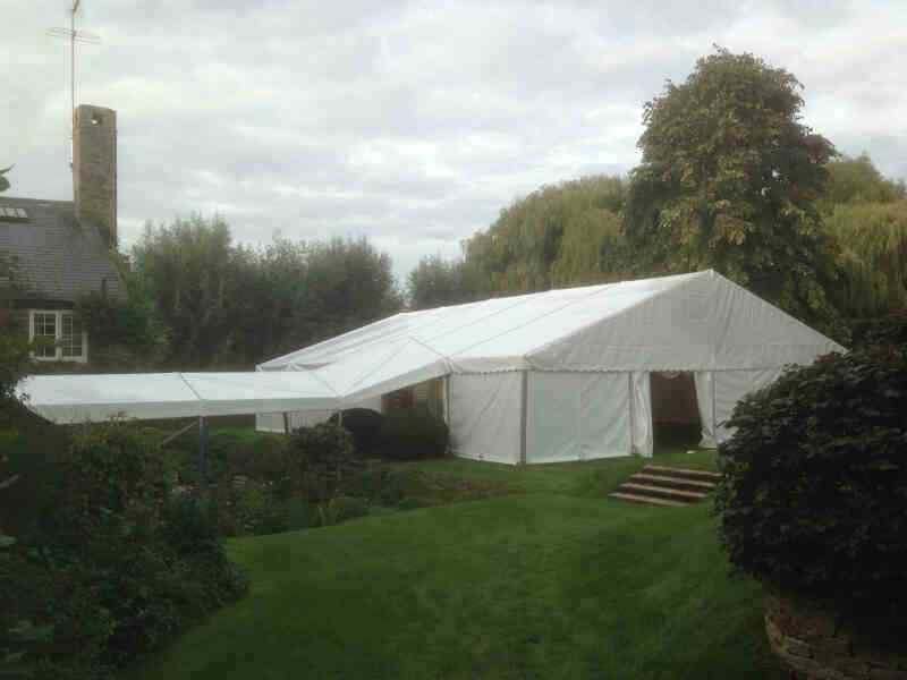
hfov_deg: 55.4
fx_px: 865
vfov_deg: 42.9
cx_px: 454
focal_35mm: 33
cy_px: 340
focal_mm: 4.12
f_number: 2.4
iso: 50
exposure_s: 1/493
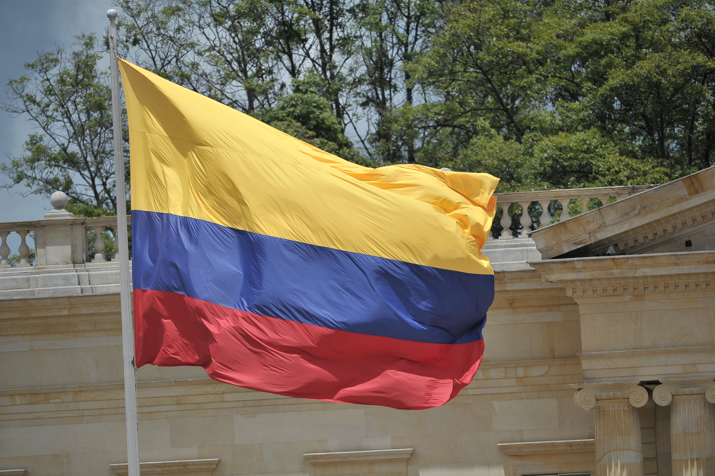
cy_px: 238
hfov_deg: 5.7
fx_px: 7145
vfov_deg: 3.8
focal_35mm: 360
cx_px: 358
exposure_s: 1/6400
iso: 400
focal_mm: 360
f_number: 4.5
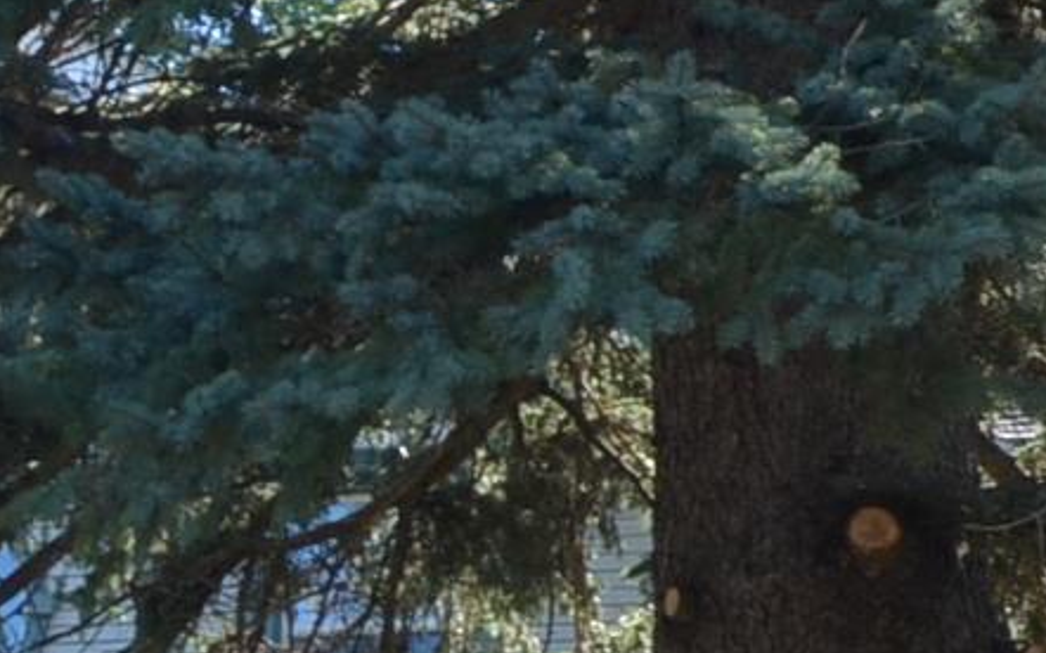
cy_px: 880
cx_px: -118
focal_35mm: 153
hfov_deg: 13.4
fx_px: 4360
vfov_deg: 8.4
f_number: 6.3
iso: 200
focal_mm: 18
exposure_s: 1/160
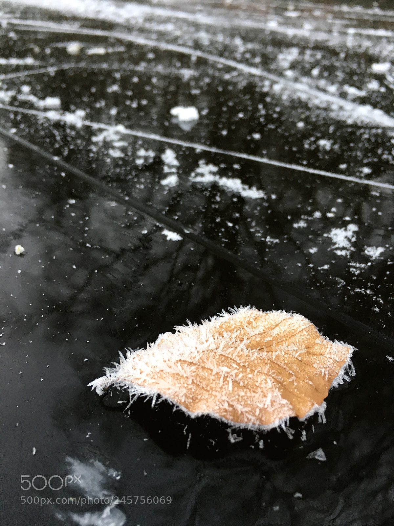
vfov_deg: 61.7
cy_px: 263
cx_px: 197
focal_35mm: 29
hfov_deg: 48.2
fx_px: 440
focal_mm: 4.15
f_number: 2.2
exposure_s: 1/33
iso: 50
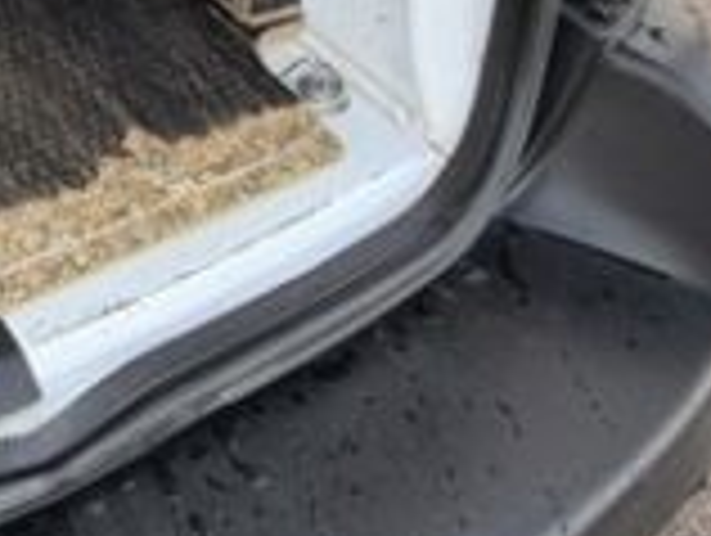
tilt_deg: -11.9
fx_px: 1399
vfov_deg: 14.9
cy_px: -694
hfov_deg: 22.0
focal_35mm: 68
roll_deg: -0.4
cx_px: -441
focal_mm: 2.22
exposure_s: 1/121
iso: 80
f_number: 2.2
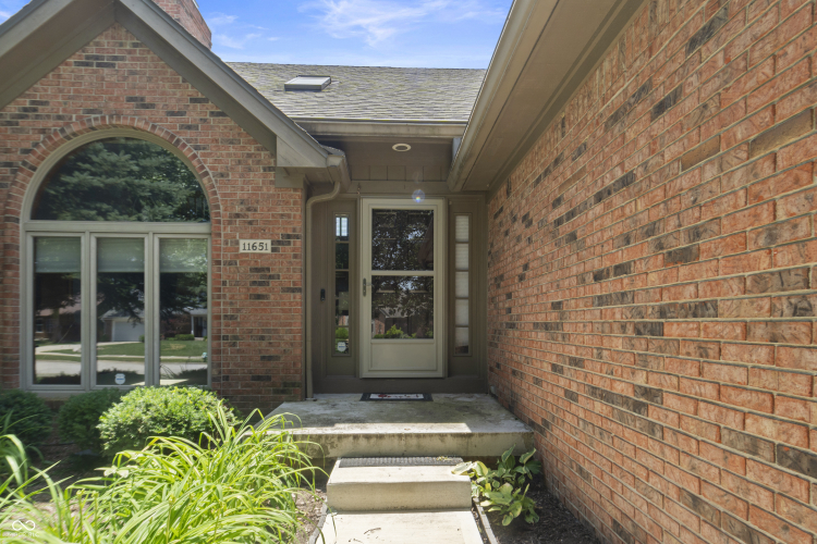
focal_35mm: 18
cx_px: 408
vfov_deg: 67.4
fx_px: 408
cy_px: 272
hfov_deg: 90.0
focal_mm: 12
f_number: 9
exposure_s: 1/80
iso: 250
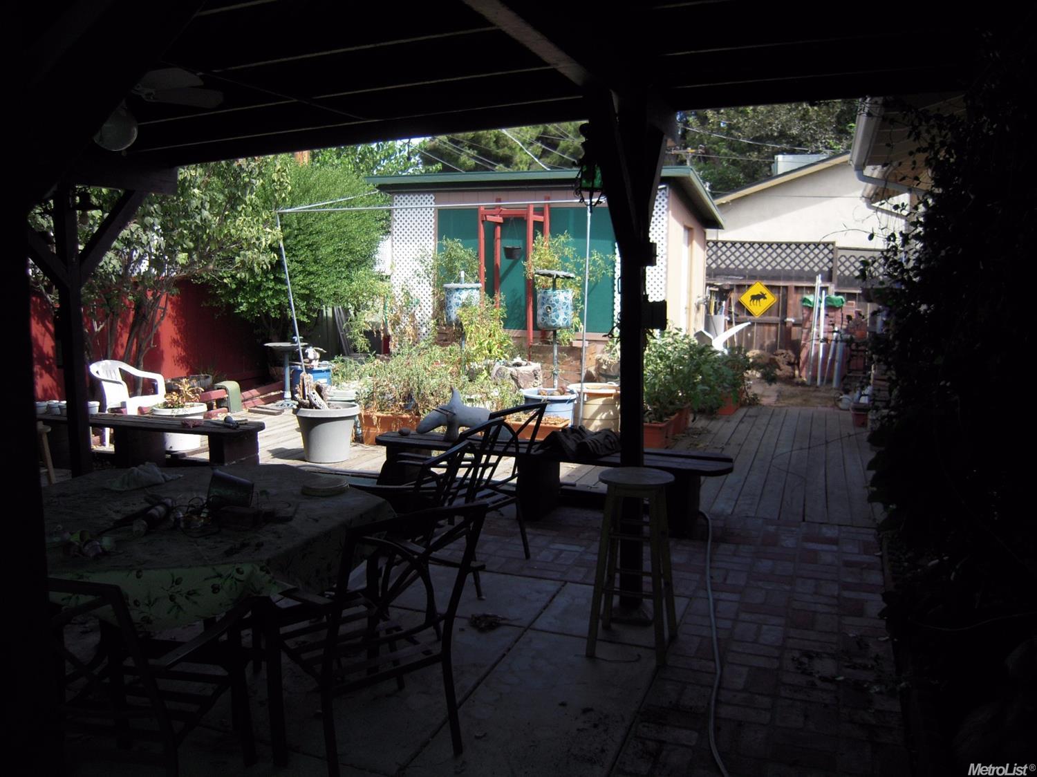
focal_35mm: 28
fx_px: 839
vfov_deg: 49.7
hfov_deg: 63.5
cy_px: 388
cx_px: 518
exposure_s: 1/640
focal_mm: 5
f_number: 2.7
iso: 100
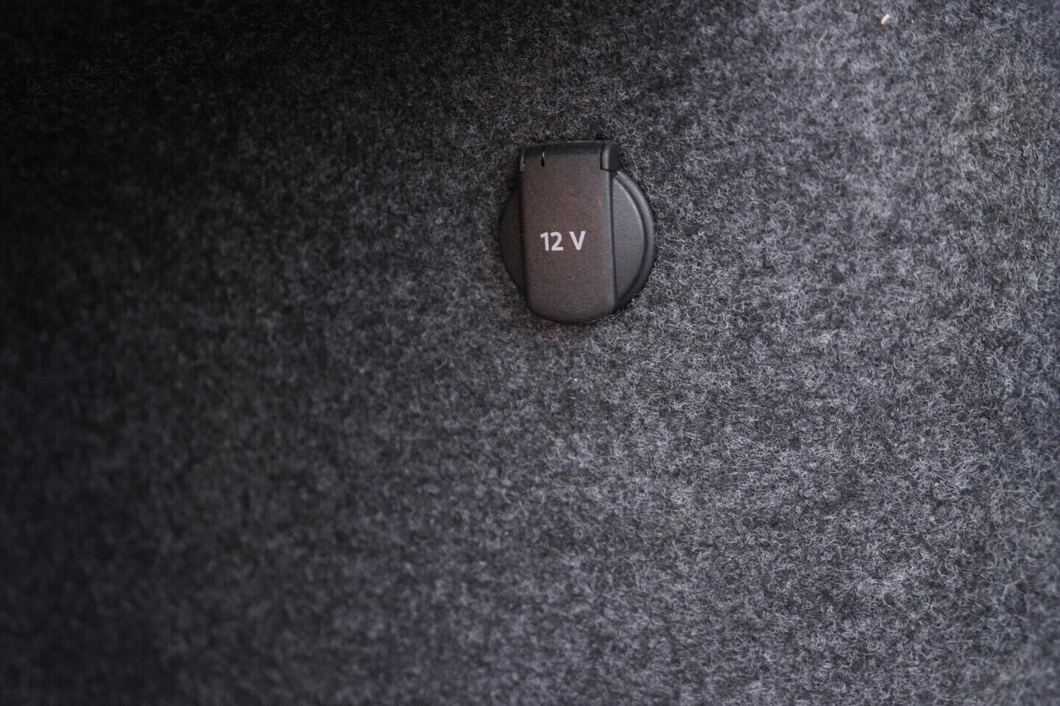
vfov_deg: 36.9
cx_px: 530
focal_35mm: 36
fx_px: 1060
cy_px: 353
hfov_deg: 53.1
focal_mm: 24
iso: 1250
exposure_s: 1/40
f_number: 2.8
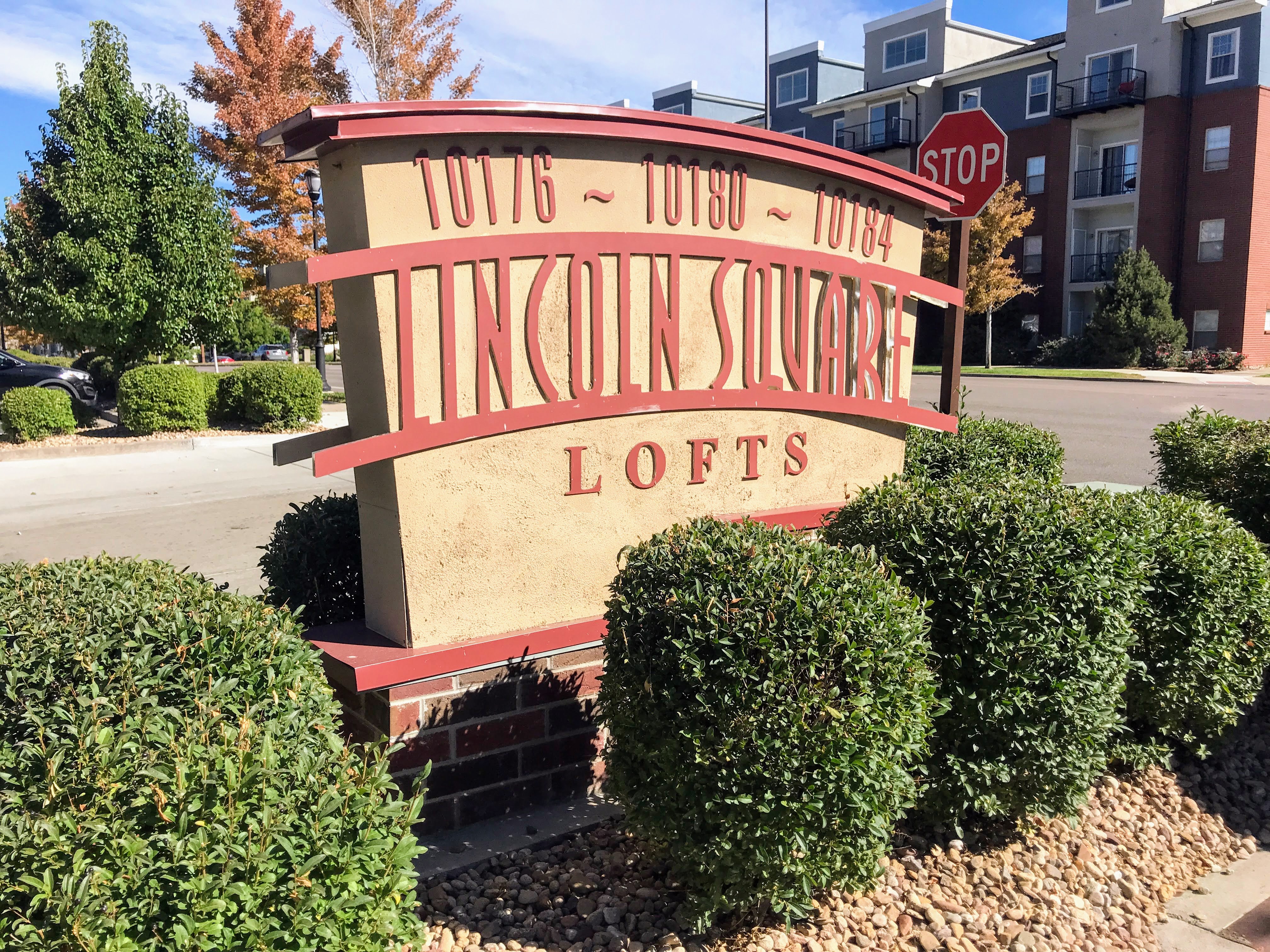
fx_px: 1027
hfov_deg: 63.4
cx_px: 635
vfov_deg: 49.7
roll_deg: +2.0
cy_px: 476
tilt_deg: -8.0
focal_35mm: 28
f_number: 1.8
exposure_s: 1/2283
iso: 20
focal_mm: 3.99
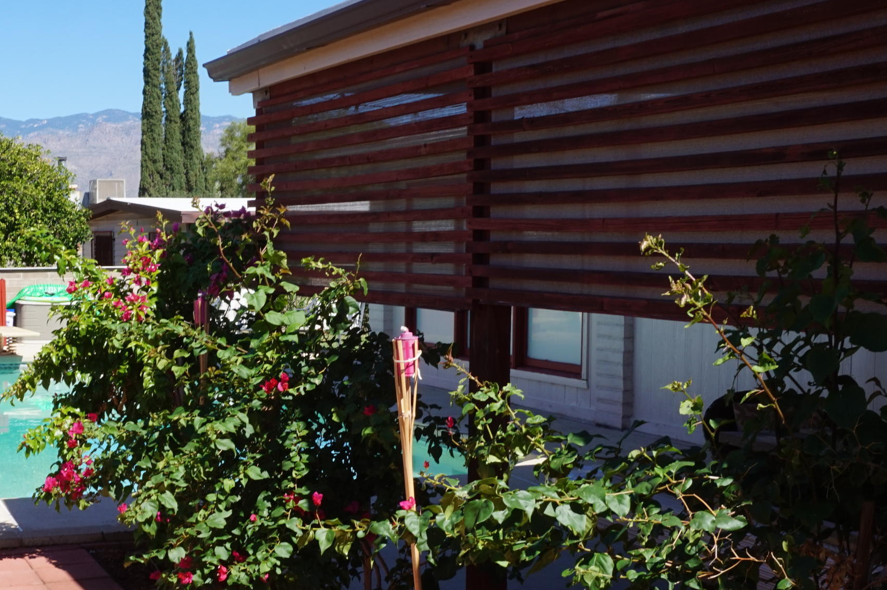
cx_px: 219
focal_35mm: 61
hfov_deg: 32.3
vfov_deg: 22.2
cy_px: 387
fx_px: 1499
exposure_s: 1/80
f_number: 13
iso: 100
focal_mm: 23
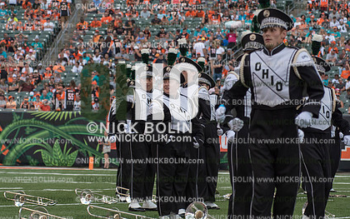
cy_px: 103
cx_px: 139
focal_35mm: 197
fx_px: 1880
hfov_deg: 10.6
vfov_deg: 6.7
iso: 400
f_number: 5.6
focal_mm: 140
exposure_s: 1/1250
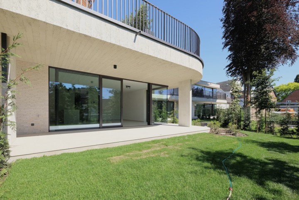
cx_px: 150
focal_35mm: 15
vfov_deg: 77.3
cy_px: 100
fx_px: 125
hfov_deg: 100.4
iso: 400
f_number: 8
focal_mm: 10
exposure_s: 1/280
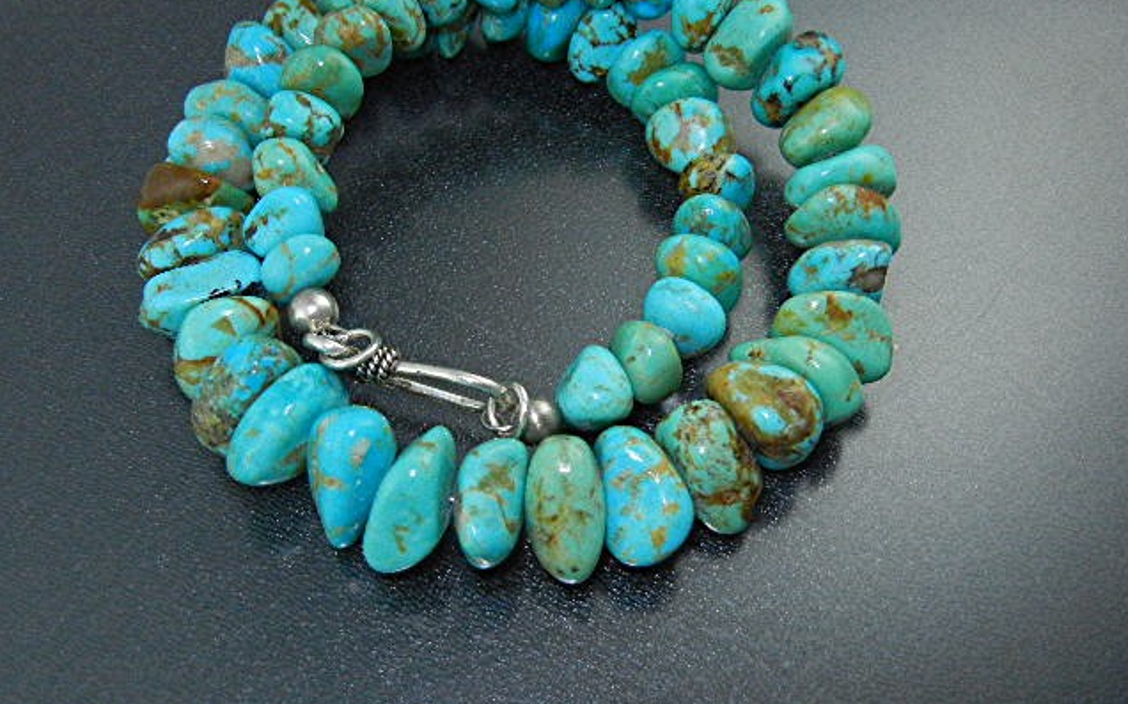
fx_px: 1475
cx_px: 566
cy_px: 300
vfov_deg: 26.8
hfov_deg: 41.8
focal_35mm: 48
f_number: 7.6
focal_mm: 8.1
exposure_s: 1/30
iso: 800
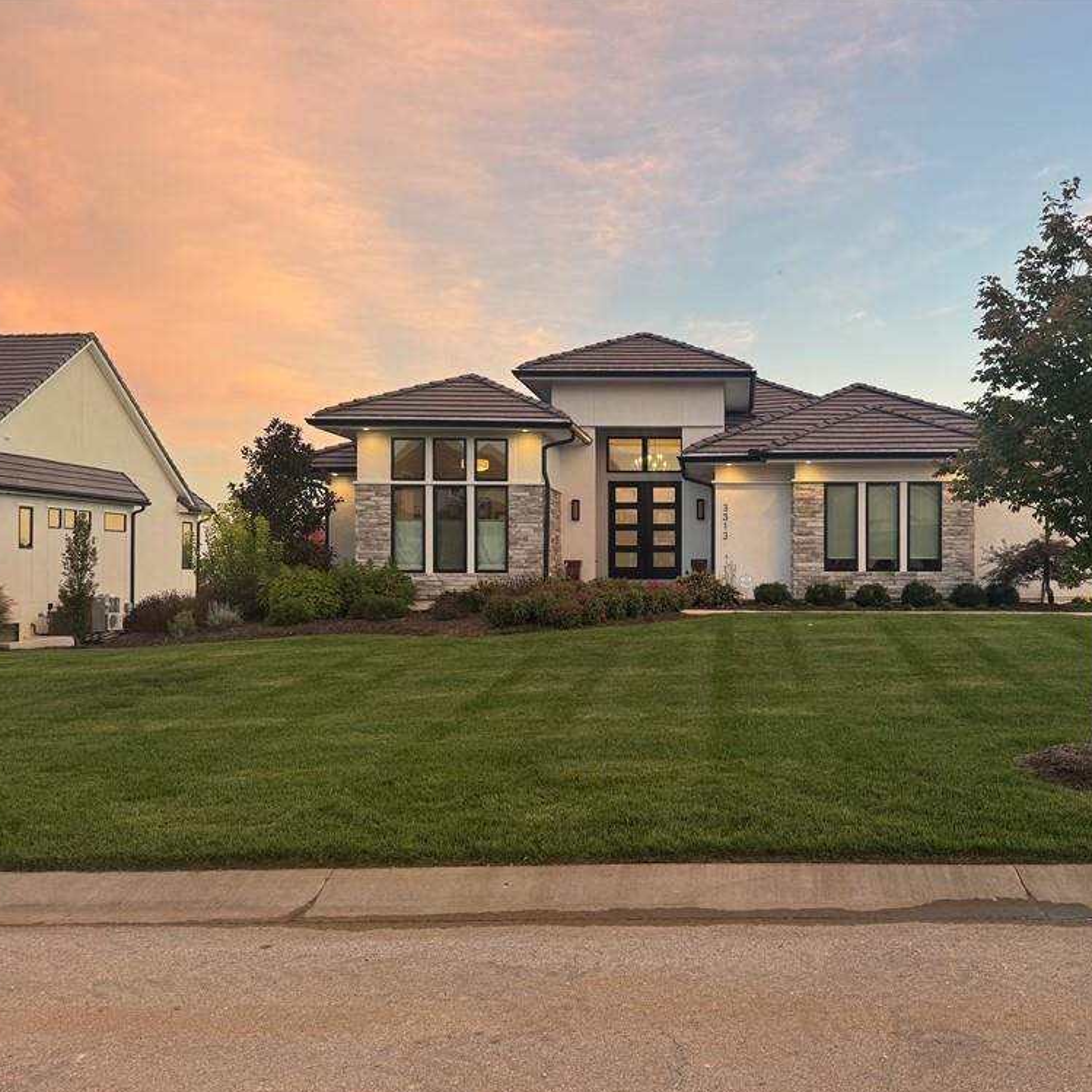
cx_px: 723
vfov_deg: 55.6
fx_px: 1035
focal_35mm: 29
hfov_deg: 54.6
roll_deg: -0.2
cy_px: 553
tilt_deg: +0.3
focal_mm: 6.76
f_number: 1.78
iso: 80
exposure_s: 1/121
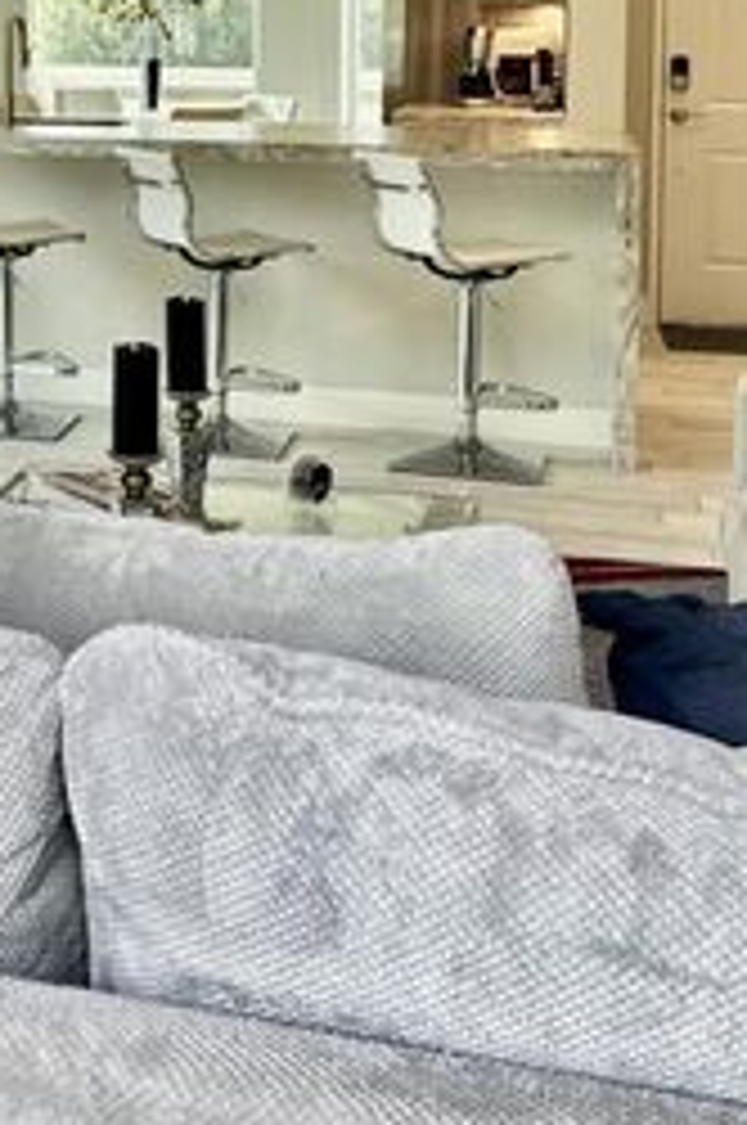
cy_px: 90
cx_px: -202
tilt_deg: -1.7
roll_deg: +0.1
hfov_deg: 19.6
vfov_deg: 30.0
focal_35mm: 64
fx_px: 1997
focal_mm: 6.86
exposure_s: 1/158
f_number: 1.78
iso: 64
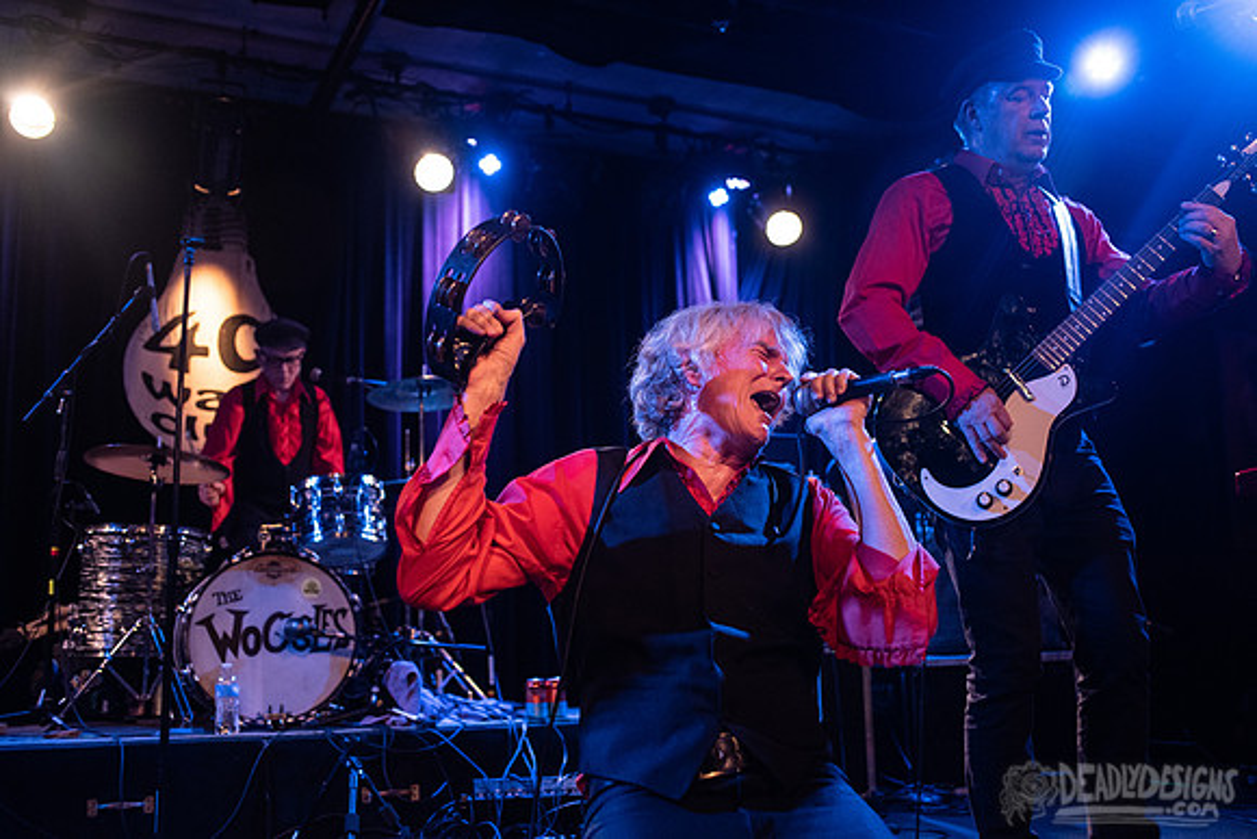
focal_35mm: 35
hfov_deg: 54.4
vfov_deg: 37.9
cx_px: 628
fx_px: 1222
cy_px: 420
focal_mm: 35
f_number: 3.2
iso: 2000
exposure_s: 1/125
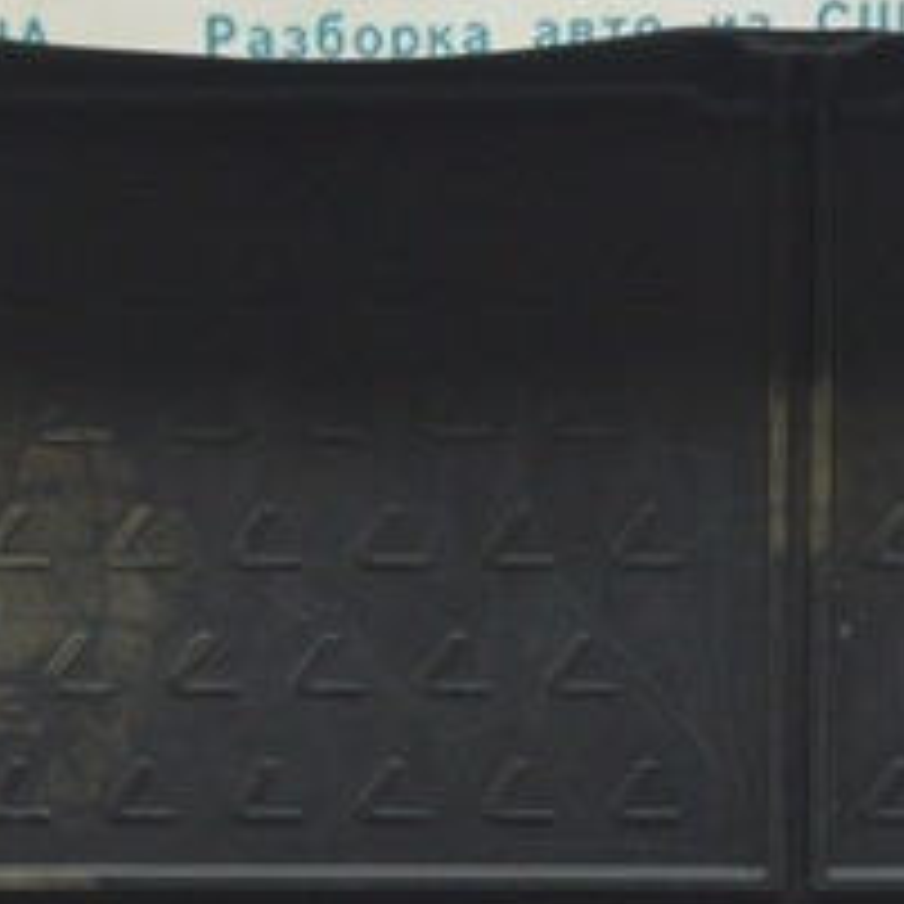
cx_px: 373
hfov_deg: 12.2
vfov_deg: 11.9
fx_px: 4225
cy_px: 1091
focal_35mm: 143
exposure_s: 1/20
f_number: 5.6
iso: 400
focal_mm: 22
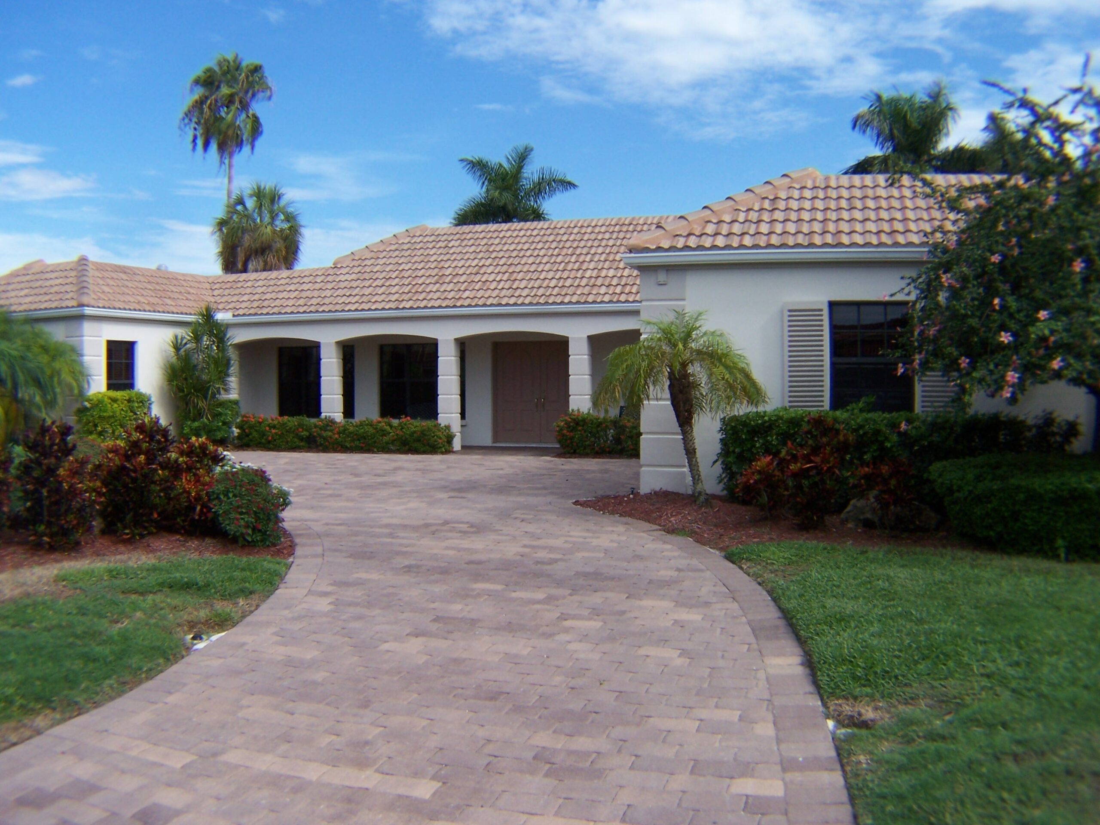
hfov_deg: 49.0
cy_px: 412
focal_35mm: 38
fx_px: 1208
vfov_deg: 37.7
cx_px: 550
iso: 80
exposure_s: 1/750
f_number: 4
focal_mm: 6.3
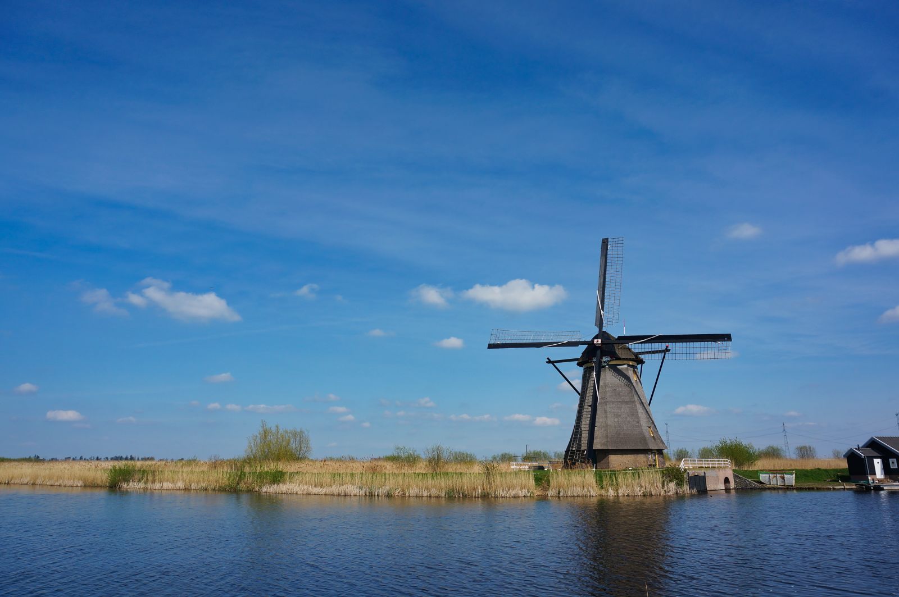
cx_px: 450
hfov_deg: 73.8
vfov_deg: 53.0
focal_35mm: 24
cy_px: 298
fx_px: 599
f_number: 8
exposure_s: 1/400
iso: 100
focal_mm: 16
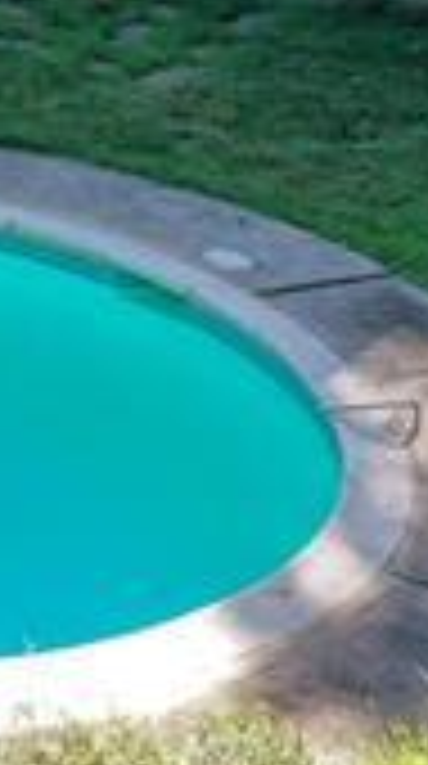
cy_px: -270
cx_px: -987
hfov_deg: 6.1
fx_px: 3589
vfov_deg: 11.8
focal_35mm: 177
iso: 100
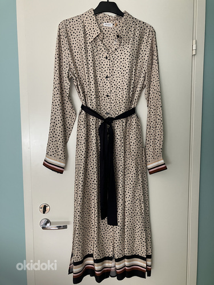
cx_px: 107
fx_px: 231
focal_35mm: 28
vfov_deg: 63.4
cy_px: 142
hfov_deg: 49.7
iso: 125
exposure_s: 1/60
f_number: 1.8
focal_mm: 3.99
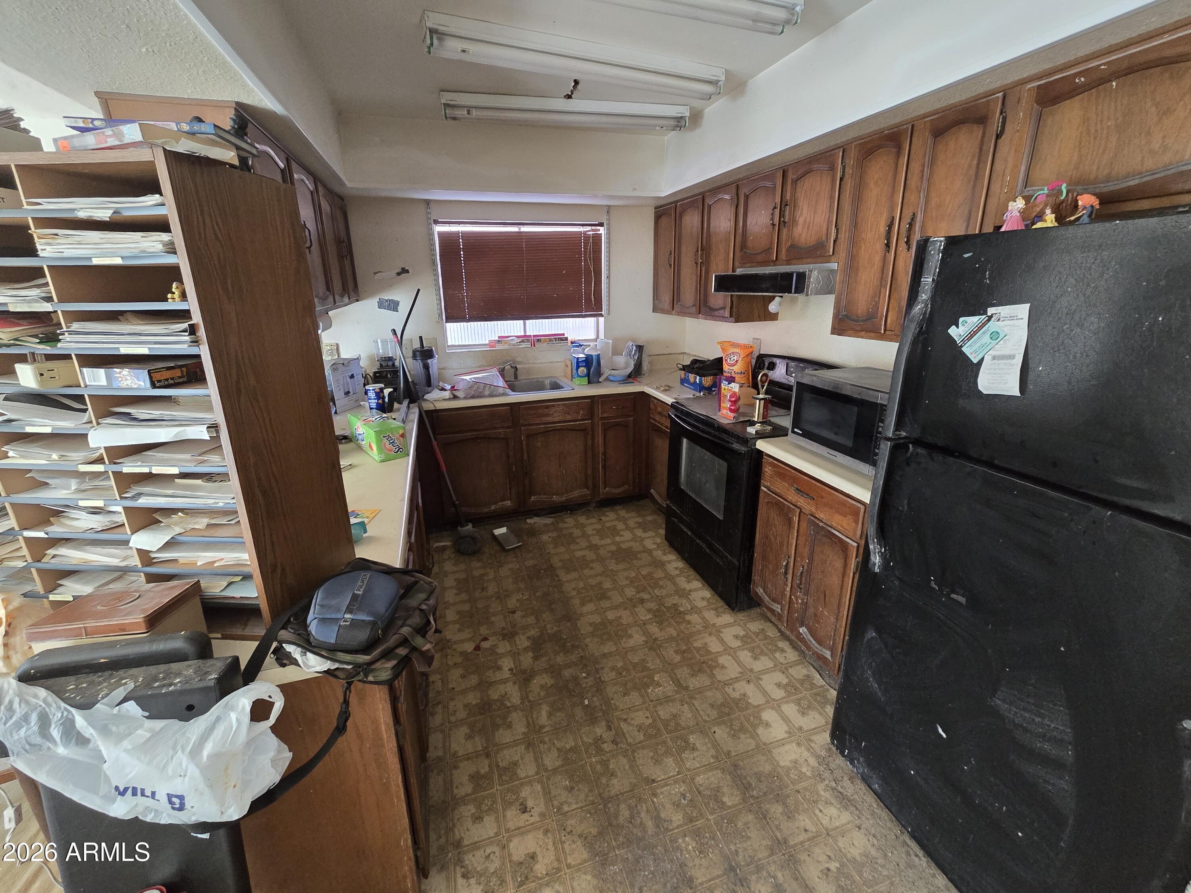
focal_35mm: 13
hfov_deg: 106.2
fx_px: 447
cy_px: 446
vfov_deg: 89.9
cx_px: 596
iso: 800
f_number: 2.2
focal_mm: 2.2
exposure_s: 1/60
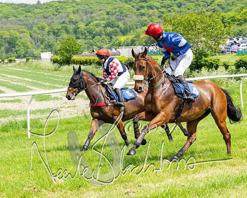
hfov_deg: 16.0
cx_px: 143
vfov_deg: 12.8
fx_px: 879
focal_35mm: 120
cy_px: 88
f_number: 5
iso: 200
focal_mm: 70
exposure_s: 1/1250
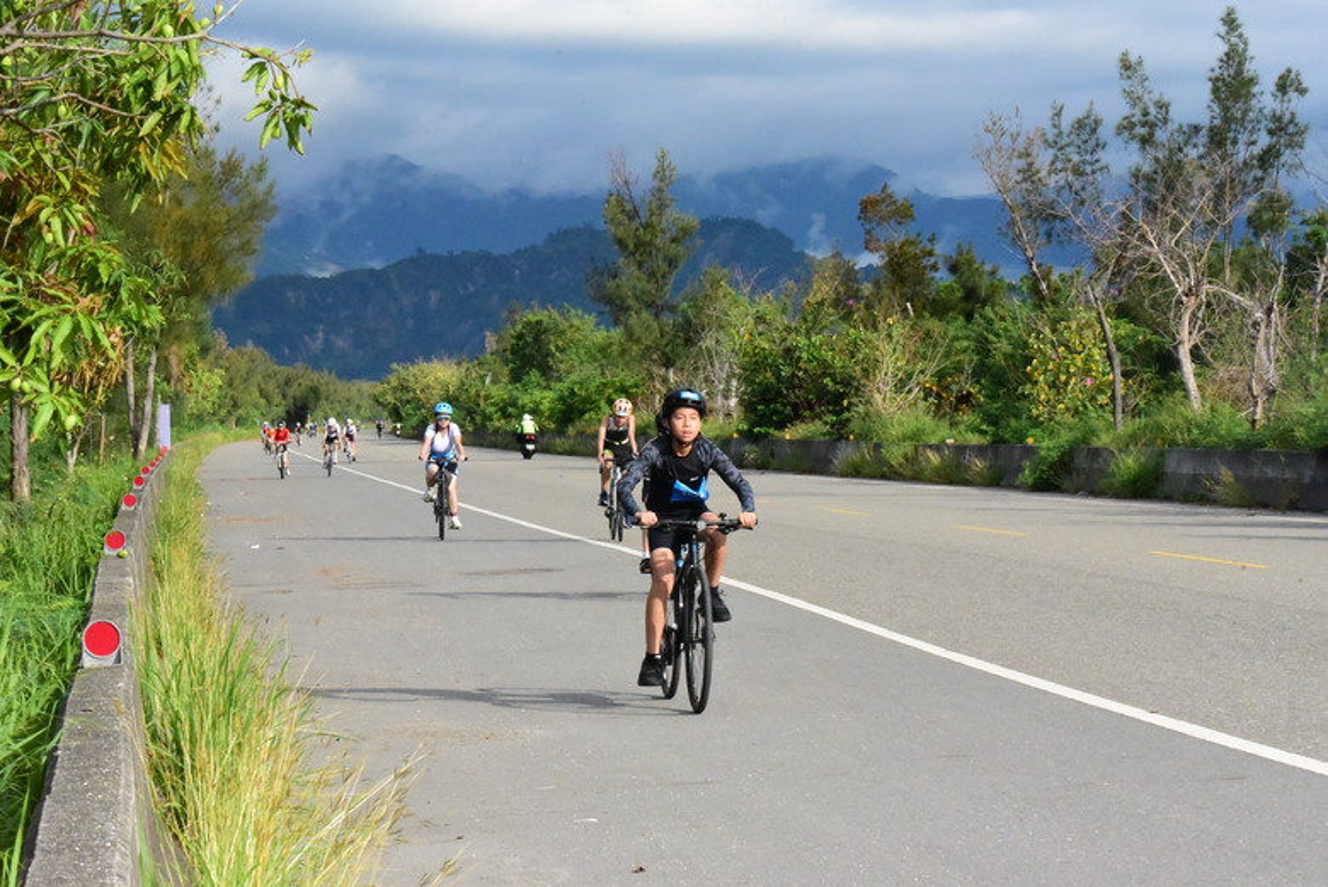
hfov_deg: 18.6
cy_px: 444
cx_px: 664
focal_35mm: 110
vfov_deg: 12.5
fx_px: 4060
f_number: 22
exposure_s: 1/4000
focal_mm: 110
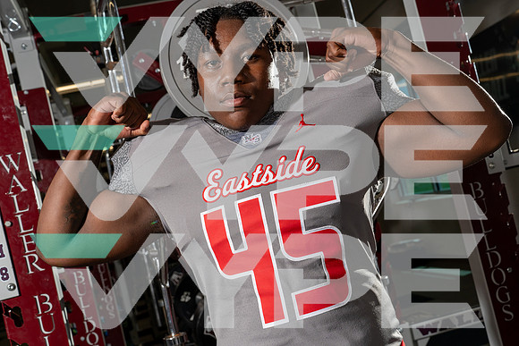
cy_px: 173
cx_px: 260
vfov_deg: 31.9
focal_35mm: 42
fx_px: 606
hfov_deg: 46.4
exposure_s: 1/250
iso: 320
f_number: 8
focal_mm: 42
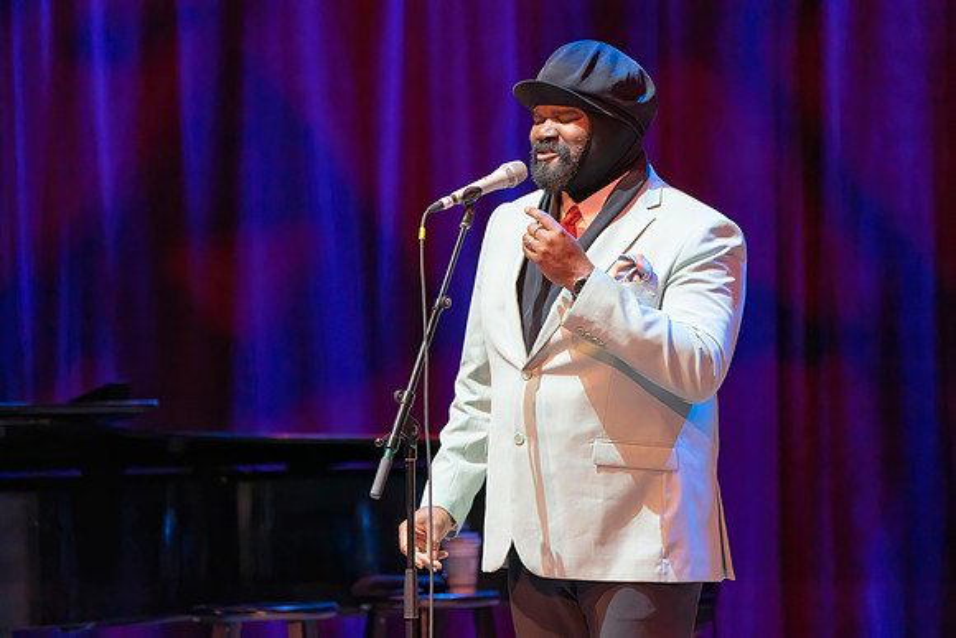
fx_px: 9907
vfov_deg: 3.7
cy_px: 319
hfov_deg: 5.5
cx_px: 478
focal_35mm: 373
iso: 5000
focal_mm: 373
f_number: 5.6
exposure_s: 1/320
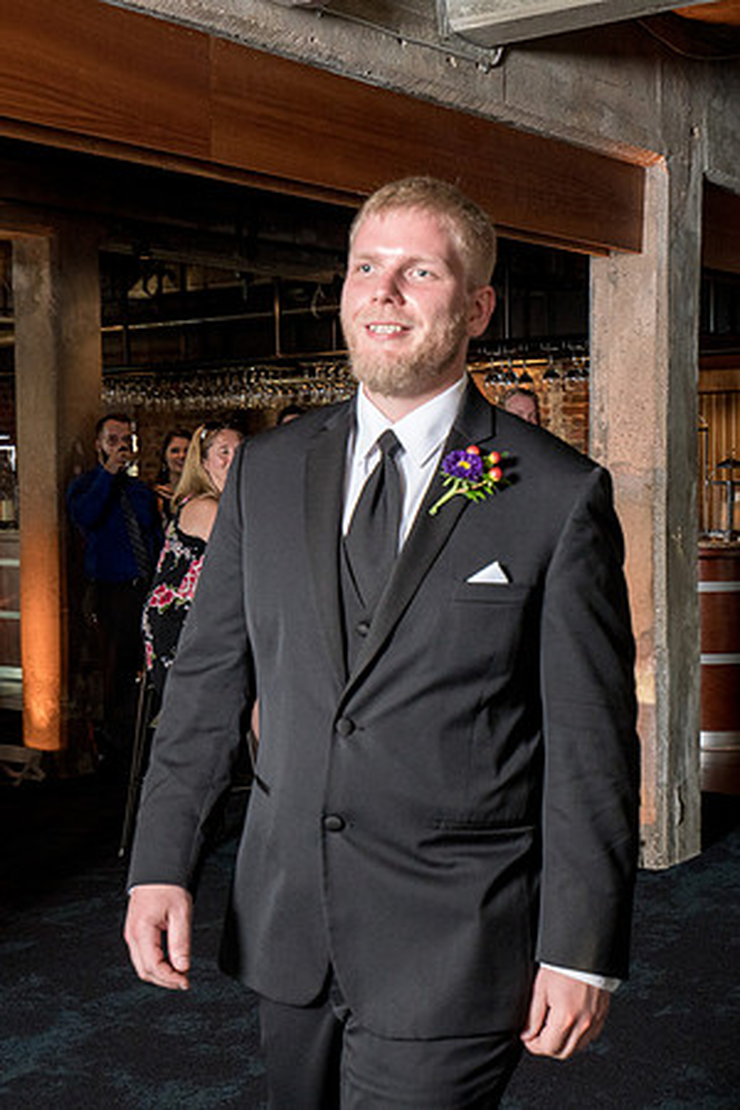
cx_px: 351
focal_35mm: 53
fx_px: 1631
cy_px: 555
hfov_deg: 25.6
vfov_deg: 37.6
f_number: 5.6
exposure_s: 1/200
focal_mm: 35
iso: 2000
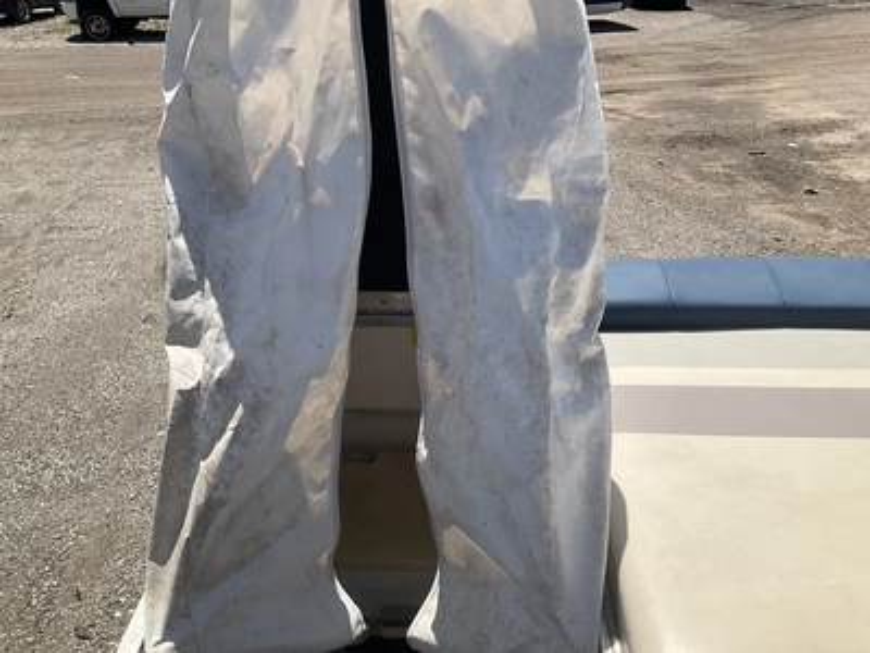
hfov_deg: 61.7
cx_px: 435
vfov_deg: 48.2
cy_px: 326
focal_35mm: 29
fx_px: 729
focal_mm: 3
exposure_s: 1/2141
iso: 25
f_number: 1.8
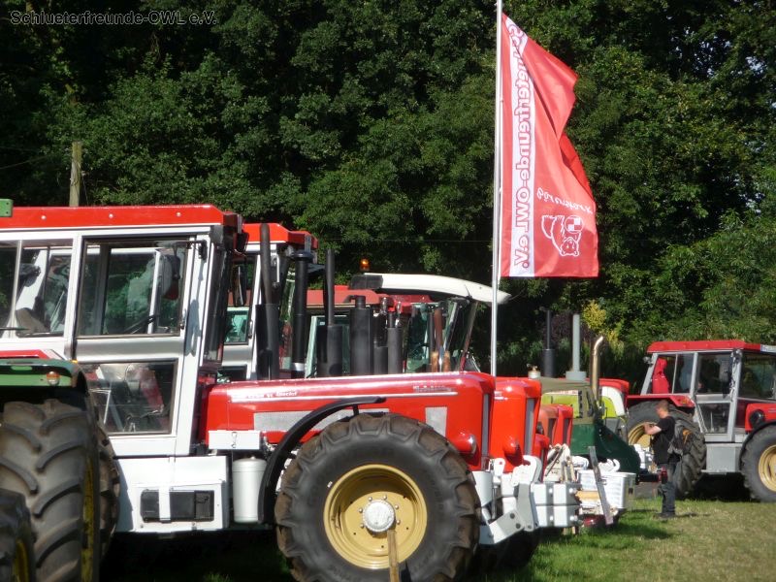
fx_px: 4461
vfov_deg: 7.5
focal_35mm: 199
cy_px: 291
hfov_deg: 9.9
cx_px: 388
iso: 100
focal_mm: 34.2
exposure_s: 1/500
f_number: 4.8
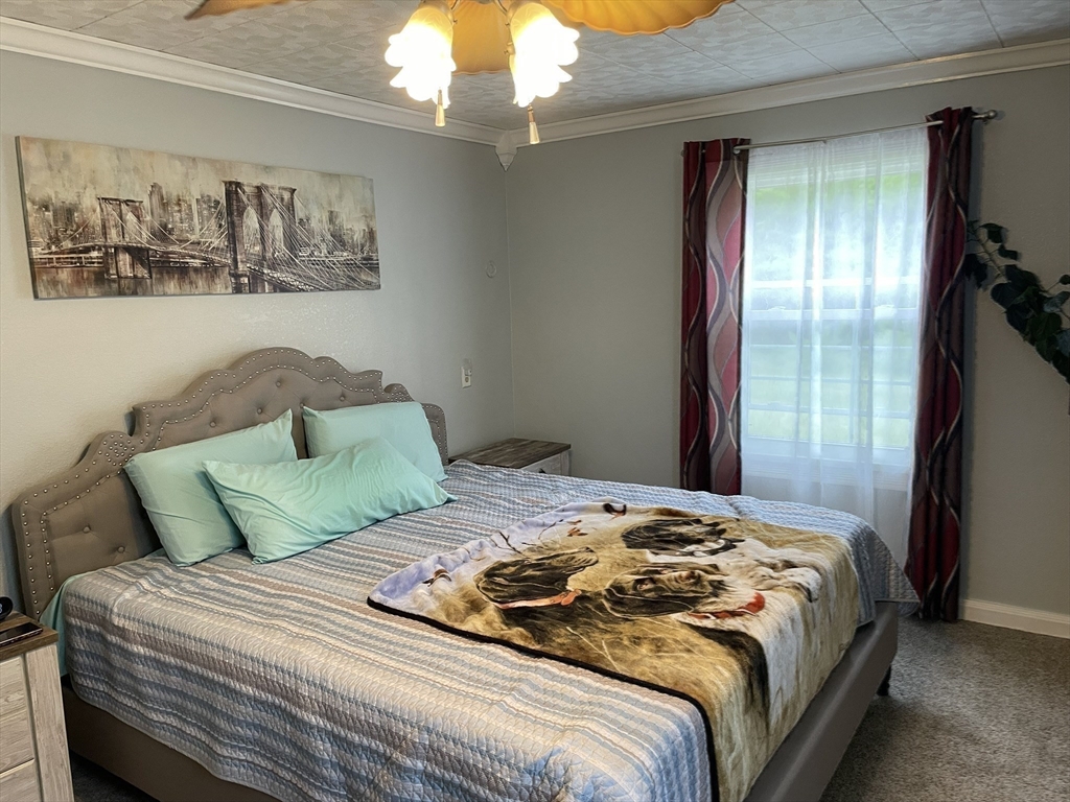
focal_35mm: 26
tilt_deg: -7.9
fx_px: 804
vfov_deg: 53.1
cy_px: 401
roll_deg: +2.1
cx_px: 535
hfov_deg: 67.3
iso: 125
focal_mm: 4.2
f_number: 1.6
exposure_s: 1/85
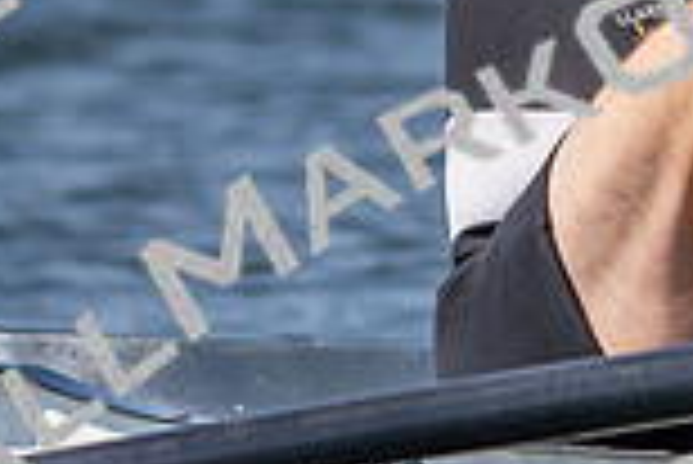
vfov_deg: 1.4
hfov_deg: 2.1
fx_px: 18613
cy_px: -128
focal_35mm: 966
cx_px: 770
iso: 250
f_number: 5.6
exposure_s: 1/2000
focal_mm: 257
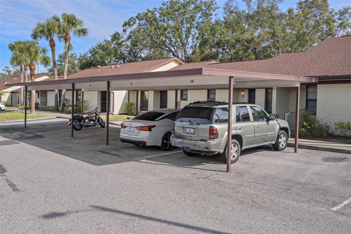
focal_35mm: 35
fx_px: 341
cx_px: 176
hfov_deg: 54.4
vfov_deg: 37.8
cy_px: 117
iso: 320
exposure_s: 1/125
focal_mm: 35
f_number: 8
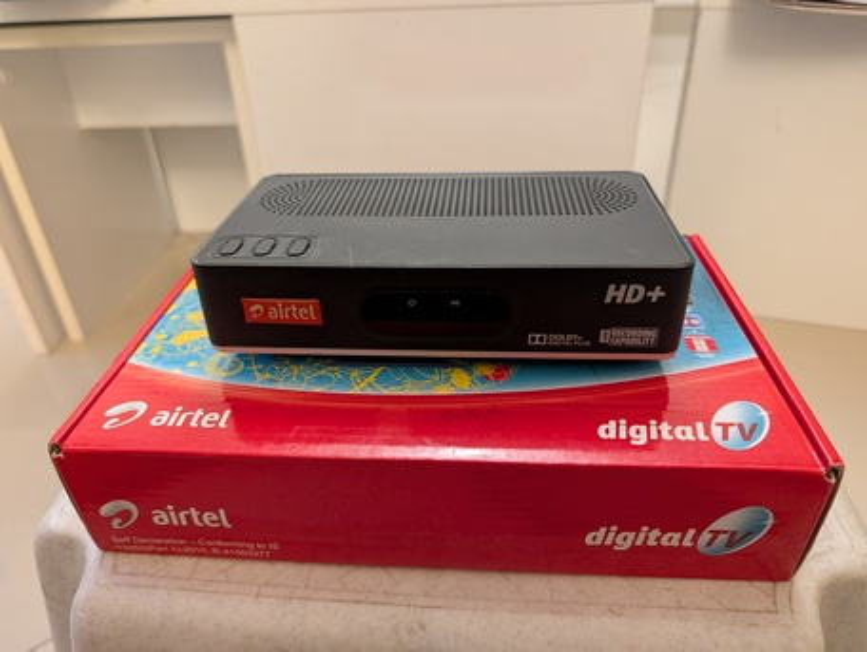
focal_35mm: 24
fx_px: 602
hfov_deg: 71.5
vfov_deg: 56.9
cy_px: 326
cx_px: 434
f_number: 1.68
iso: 1230
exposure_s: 1/35
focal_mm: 6.9
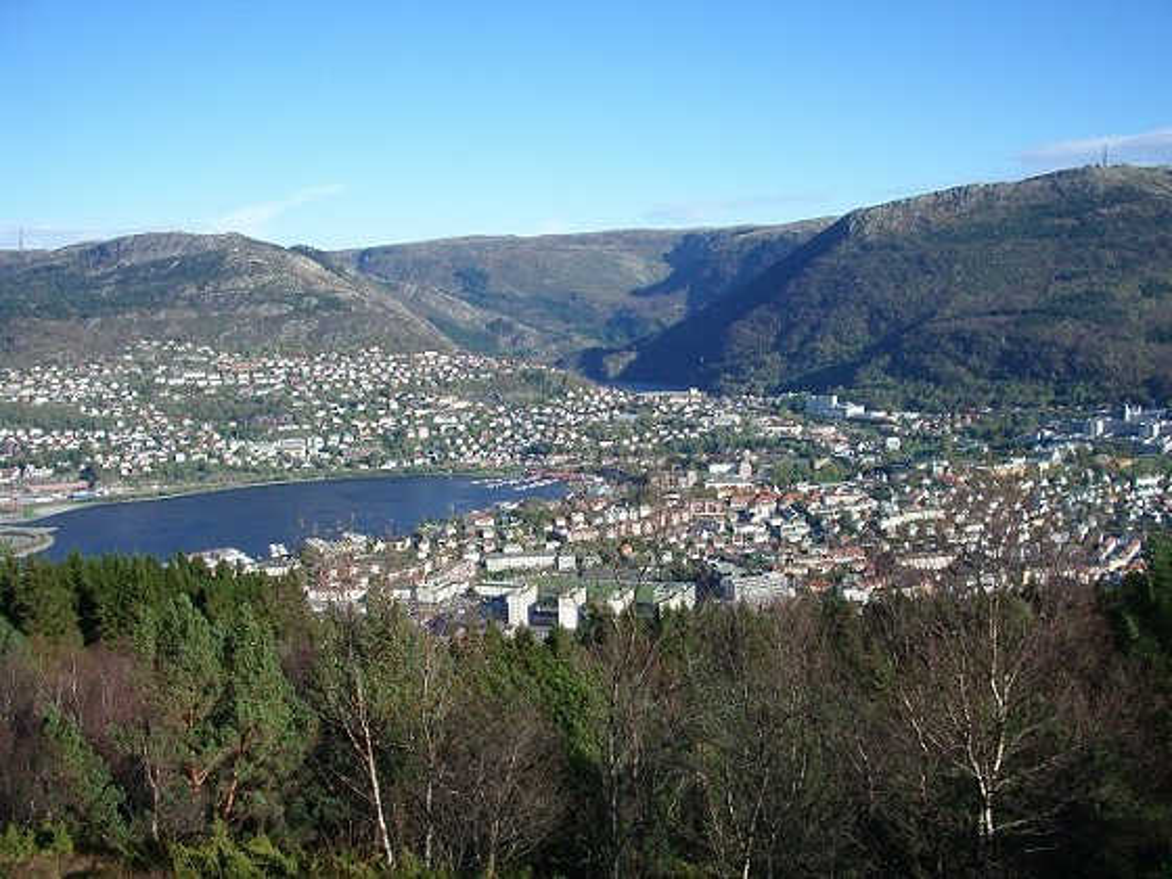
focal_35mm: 35
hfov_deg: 52.6
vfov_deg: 40.7
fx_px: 1185
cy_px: 440
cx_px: 586
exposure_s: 1/400
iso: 80
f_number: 4.3
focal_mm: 5.8
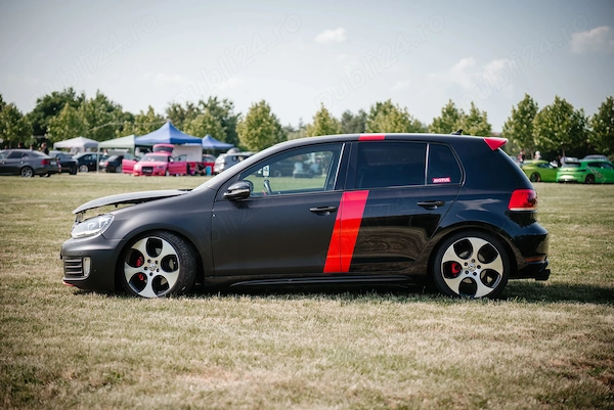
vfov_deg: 18.2
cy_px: 205
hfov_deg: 27.0
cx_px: 307
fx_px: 1280
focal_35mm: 75
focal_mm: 75
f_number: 2.8
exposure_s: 1/2000
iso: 200
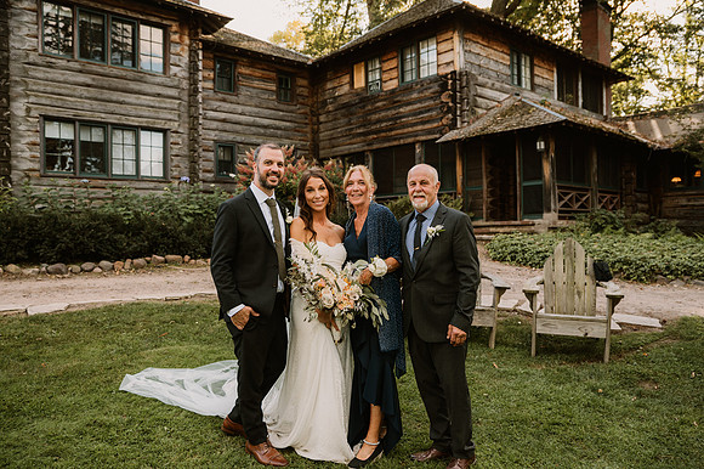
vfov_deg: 44.9
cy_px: 234
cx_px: 352
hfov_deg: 63.7
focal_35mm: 29
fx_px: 567
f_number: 2.8
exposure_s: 1/320
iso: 250
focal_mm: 29
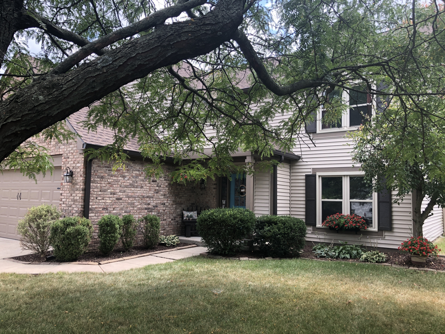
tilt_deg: +4.3
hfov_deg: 63.4
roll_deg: -2.0
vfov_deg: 49.7
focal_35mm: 28
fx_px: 360
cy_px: 167
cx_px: 222
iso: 20
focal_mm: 3.99
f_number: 1.8
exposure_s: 1/228
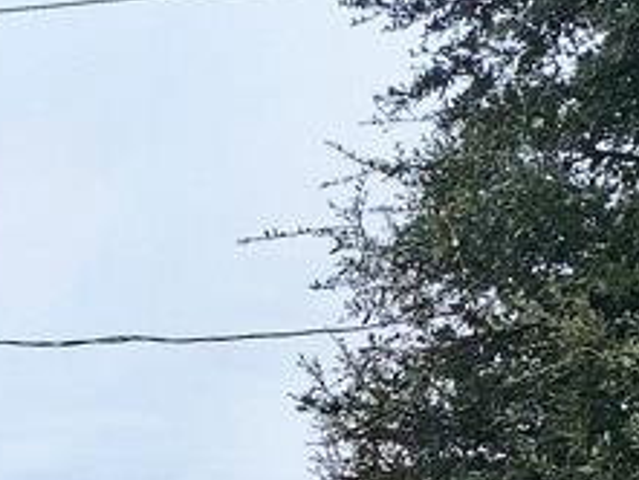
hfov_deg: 15.4
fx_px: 2032
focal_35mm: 110
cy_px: 946
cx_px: -503
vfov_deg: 12.1
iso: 12
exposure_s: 1/235
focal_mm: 6.4
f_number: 1.8
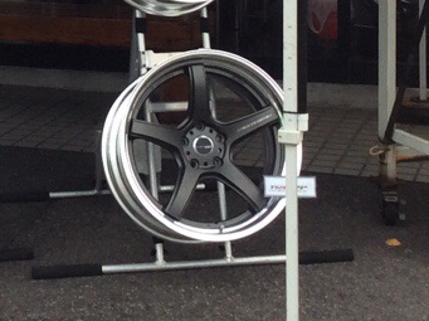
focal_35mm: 120
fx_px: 1486
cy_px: -112
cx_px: 38
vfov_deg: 11.9
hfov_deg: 16.2
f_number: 2.4
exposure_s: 1/179
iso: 32
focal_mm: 3.3
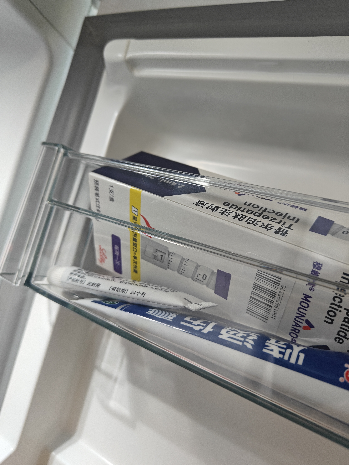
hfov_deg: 56.8
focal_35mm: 24
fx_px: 323
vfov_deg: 71.6
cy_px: 232
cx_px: 174
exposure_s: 1/90
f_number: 1.8
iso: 160
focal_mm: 5.59
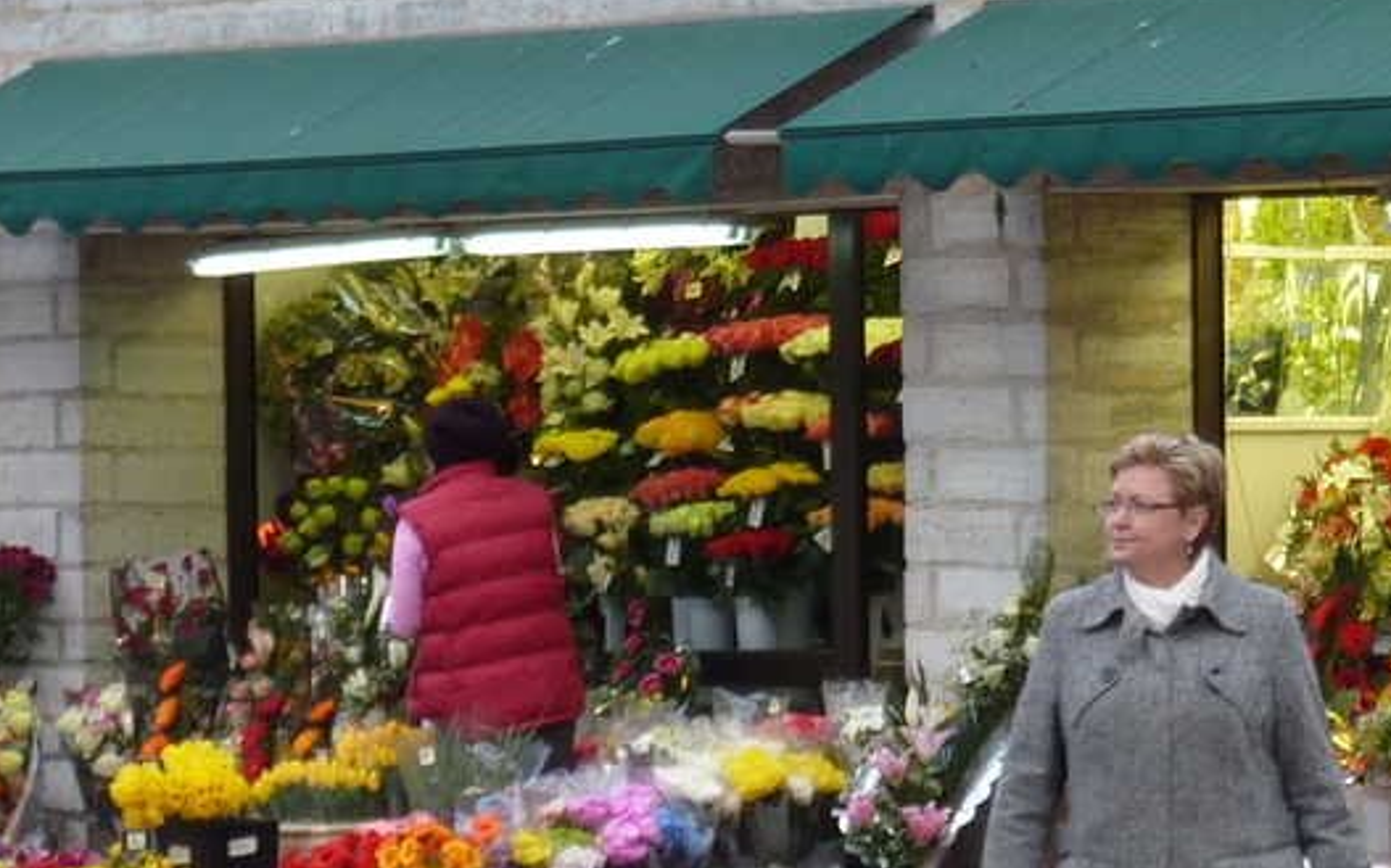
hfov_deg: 6.8
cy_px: 638
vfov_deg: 4.2
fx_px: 11710
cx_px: 1494
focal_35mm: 309
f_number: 4.3
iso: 100
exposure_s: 1/40
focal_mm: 15.8
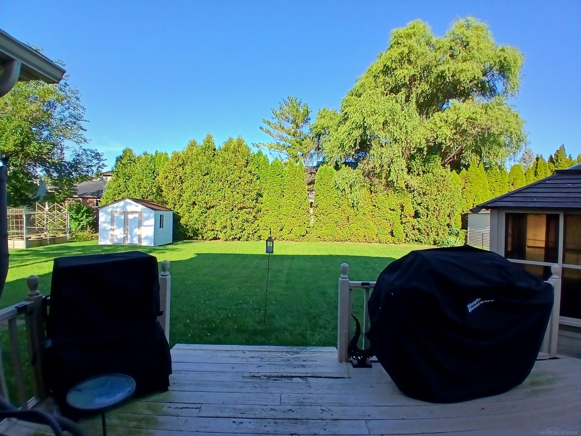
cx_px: 290
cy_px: 218
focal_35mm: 17
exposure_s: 1/625
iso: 50
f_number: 2.2
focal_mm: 1.4
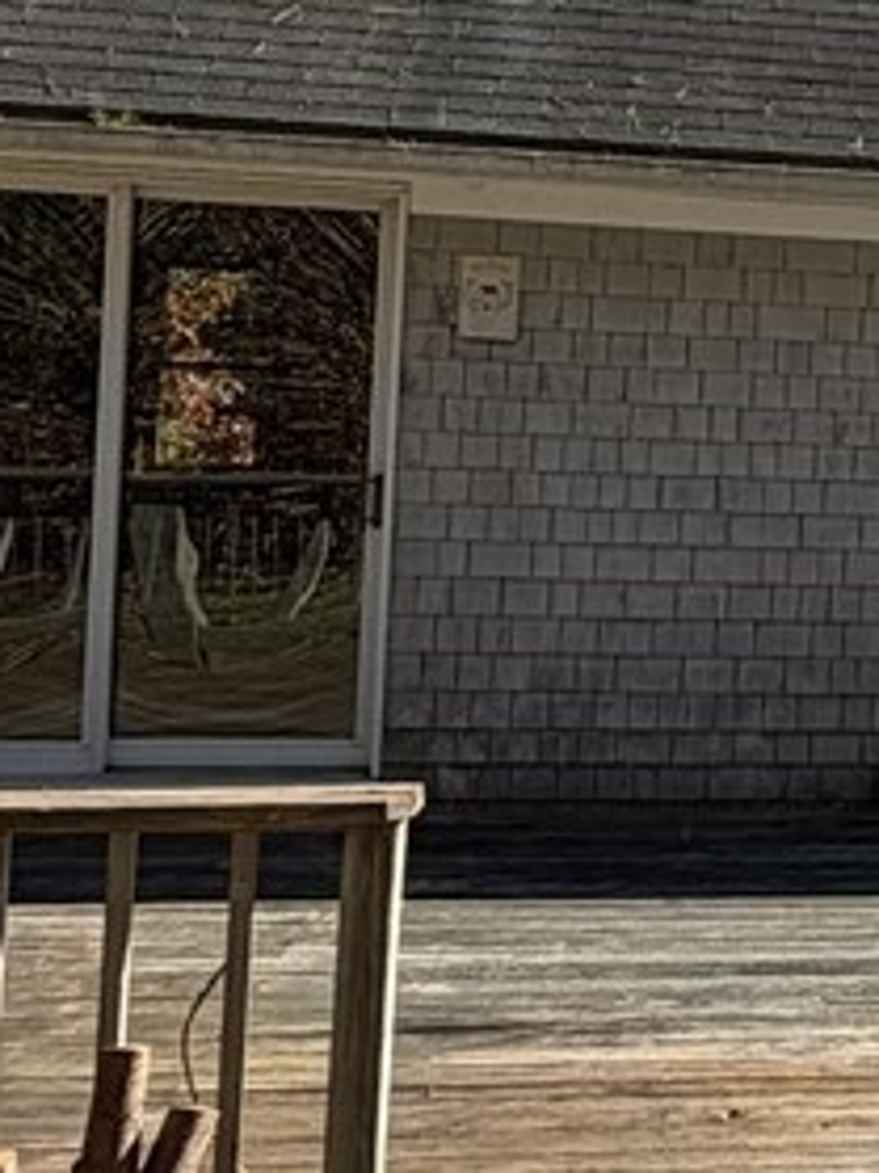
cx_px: 1556
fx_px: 2609
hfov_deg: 16.3
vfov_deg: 25.2
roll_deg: -2.2
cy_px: 374
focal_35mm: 77
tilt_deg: +0.7
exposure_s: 1/770
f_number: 2.2
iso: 32
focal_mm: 2.22
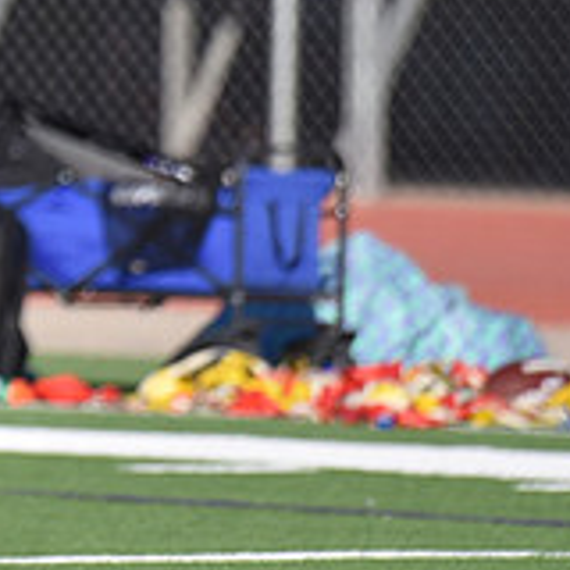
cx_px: -256
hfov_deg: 1.0
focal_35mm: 1691
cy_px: 45
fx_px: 31503
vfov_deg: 1.0
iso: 900
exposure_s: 1/4000
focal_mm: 550
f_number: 6.3
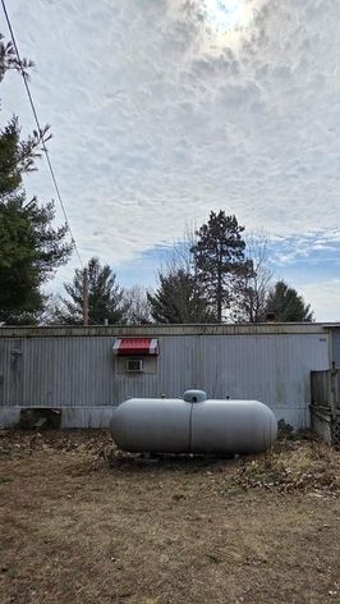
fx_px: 320
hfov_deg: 54.8
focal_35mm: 20
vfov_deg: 85.7
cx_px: 228
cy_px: 356
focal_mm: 2.2
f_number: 1.9
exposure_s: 1/10000
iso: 40
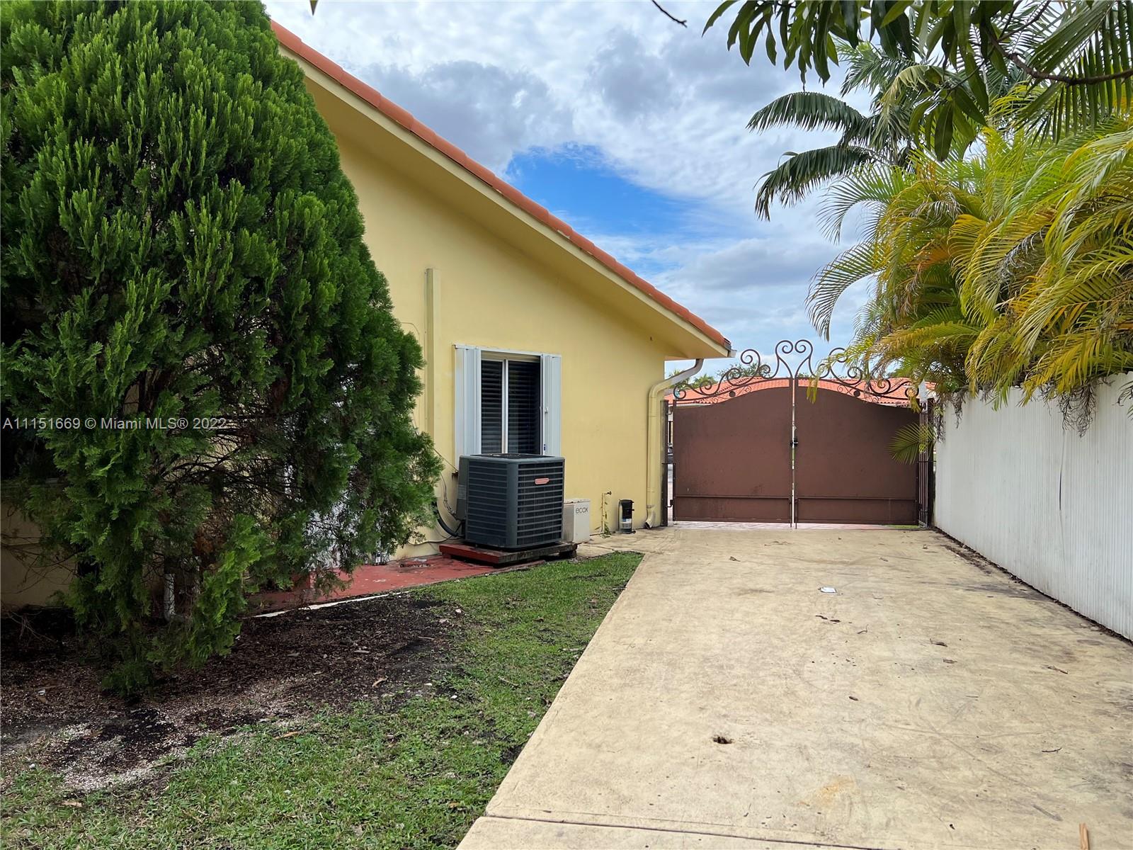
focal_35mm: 26
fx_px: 851
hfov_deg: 67.3
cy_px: 425
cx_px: 566
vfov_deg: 53.1
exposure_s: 1/1838
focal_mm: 5.7
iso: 50
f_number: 1.5
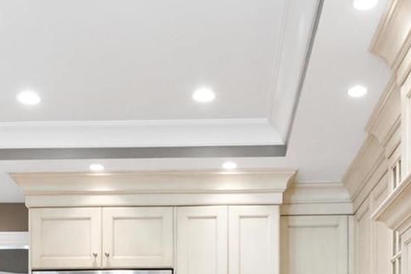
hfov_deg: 38.2
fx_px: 594
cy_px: 391
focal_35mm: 52
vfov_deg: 22.2
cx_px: 218
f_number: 10
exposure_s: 1/1.67
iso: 400
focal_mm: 8
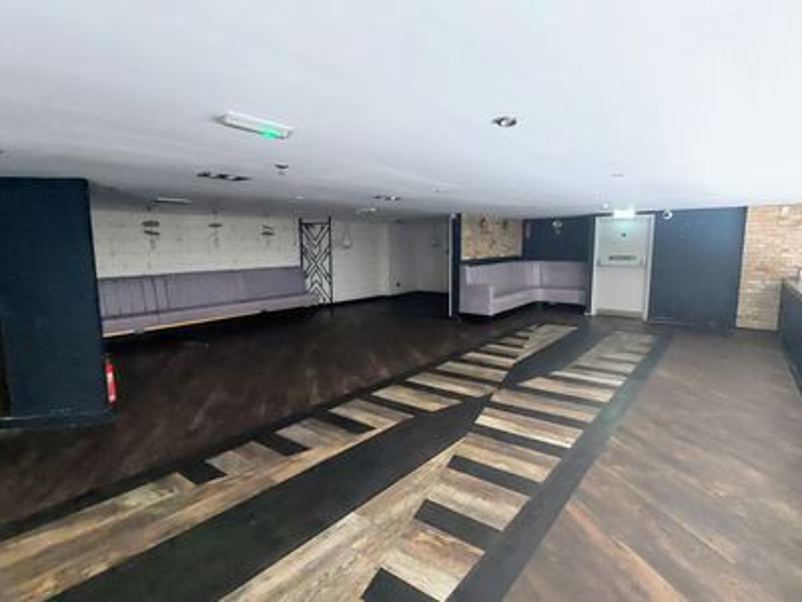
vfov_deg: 89.9
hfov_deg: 106.2
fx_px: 301
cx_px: 401
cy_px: 301
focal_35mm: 13
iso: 800
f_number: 2.2
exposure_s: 1/14
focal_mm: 1.74
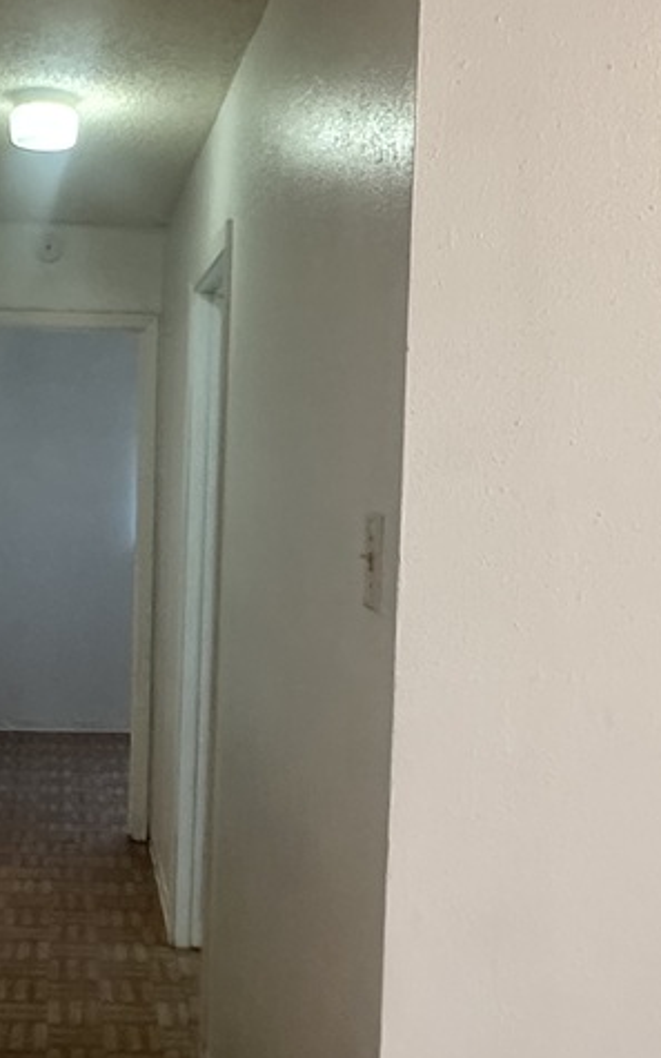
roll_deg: -1.6
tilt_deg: -5.4
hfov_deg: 27.7
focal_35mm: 45
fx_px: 1297
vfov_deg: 44.4
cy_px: 543
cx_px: 89
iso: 250
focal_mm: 2.22
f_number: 2.2
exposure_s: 1/120
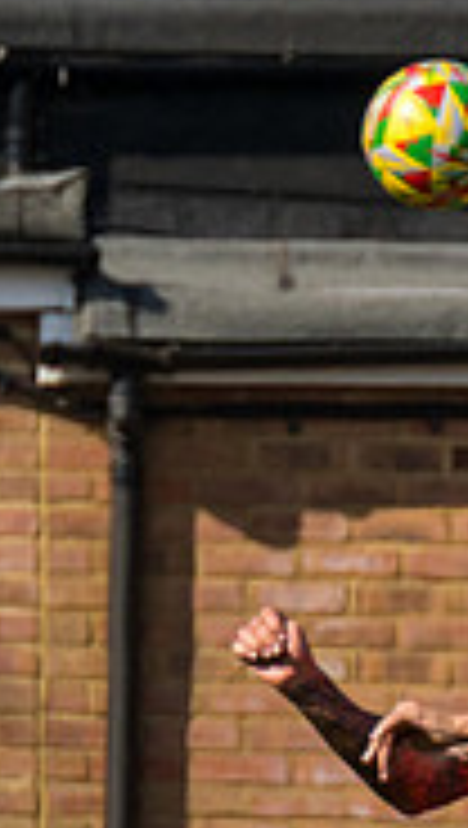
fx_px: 51897
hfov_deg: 0.5
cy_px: 917
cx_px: 942
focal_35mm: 2361
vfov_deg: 0.9
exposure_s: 1/2500
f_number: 4.5
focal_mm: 280
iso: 200
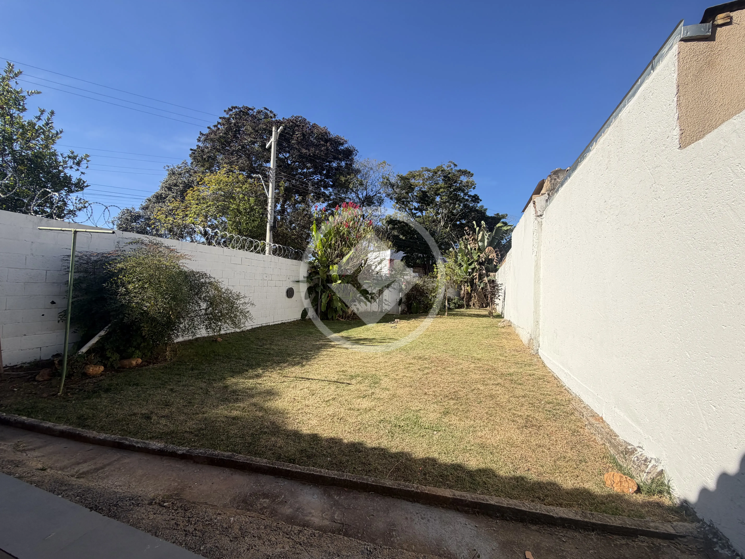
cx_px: 372
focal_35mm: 14
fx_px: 301
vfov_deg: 85.7
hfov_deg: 102.1
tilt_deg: +3.8
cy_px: 280
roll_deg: -1.2
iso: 25
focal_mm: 2.22
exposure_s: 1/770
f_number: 2.2
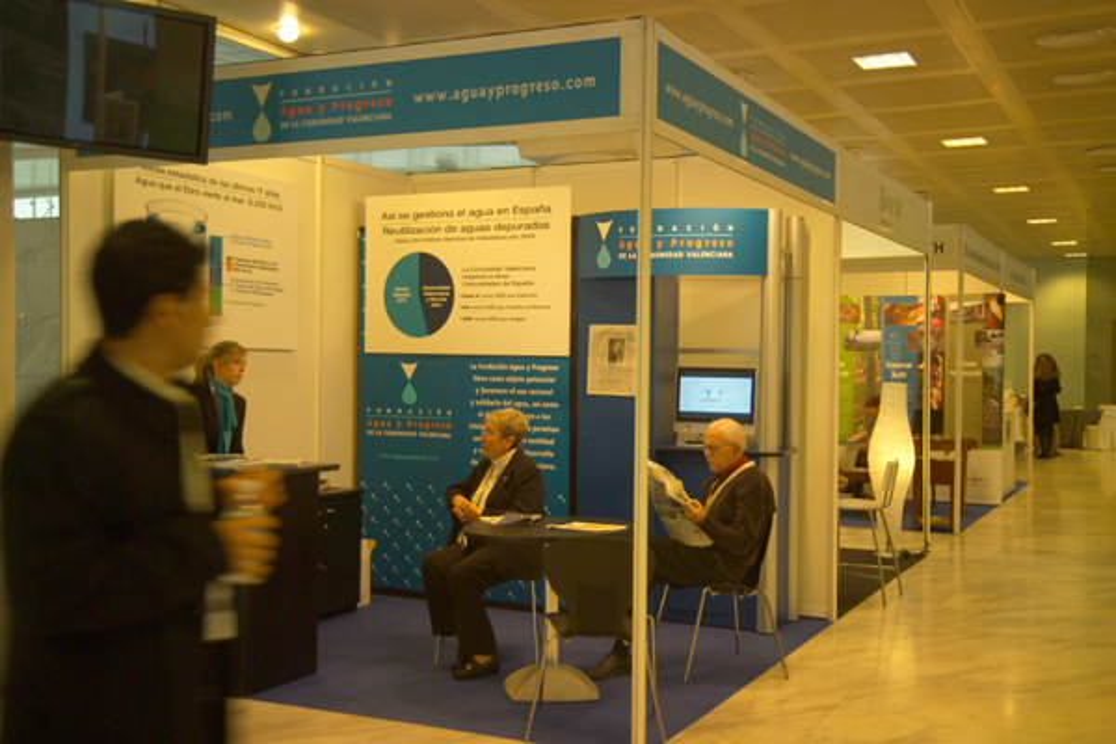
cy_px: 372
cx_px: 558
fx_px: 1302
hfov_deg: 46.4
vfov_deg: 31.9
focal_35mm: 42
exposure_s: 1/15
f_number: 4.5
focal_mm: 42
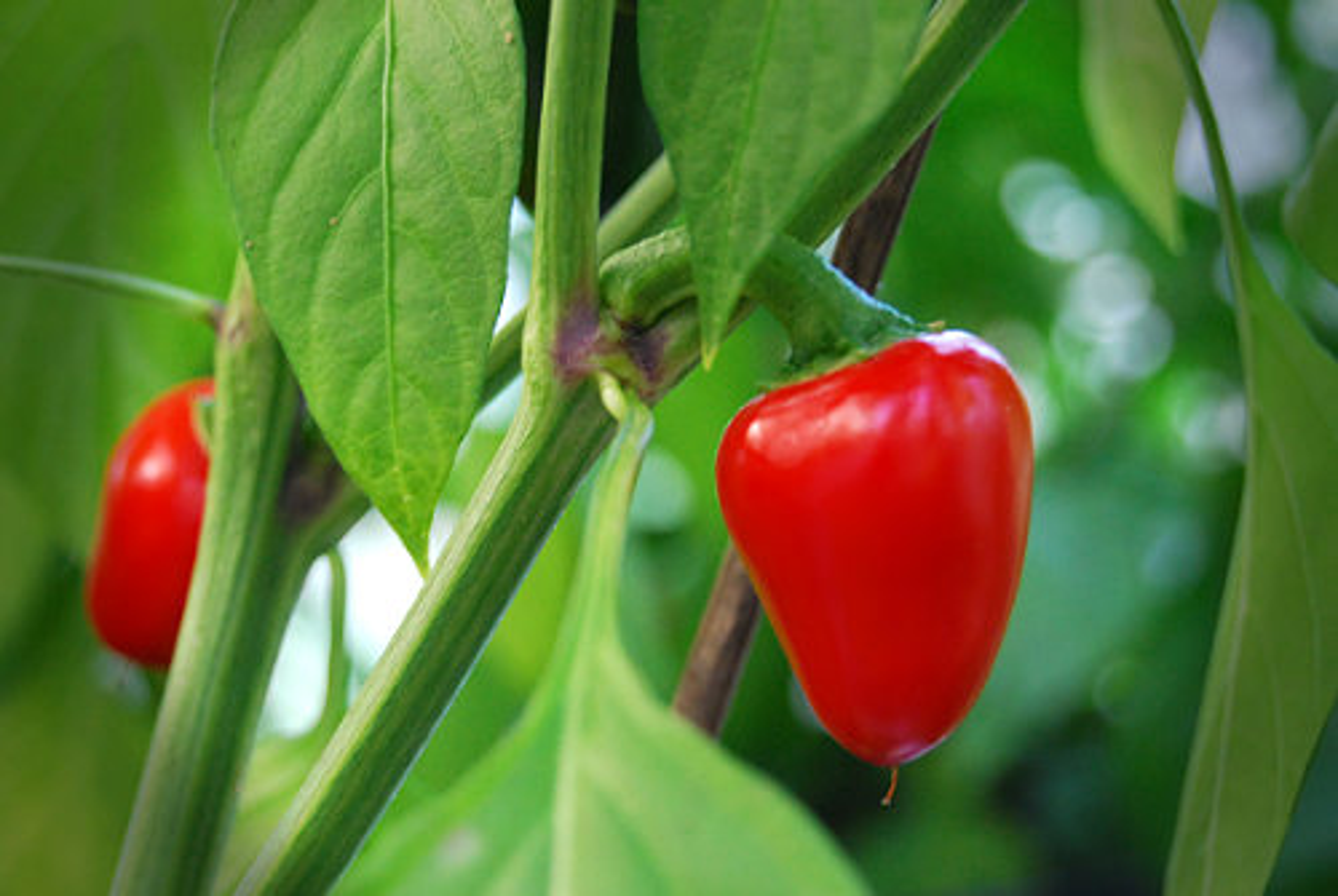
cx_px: 669
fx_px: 3071
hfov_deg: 24.6
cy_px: 448
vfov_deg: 16.6
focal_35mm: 82
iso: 720
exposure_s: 1/30
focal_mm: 55
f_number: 5.6
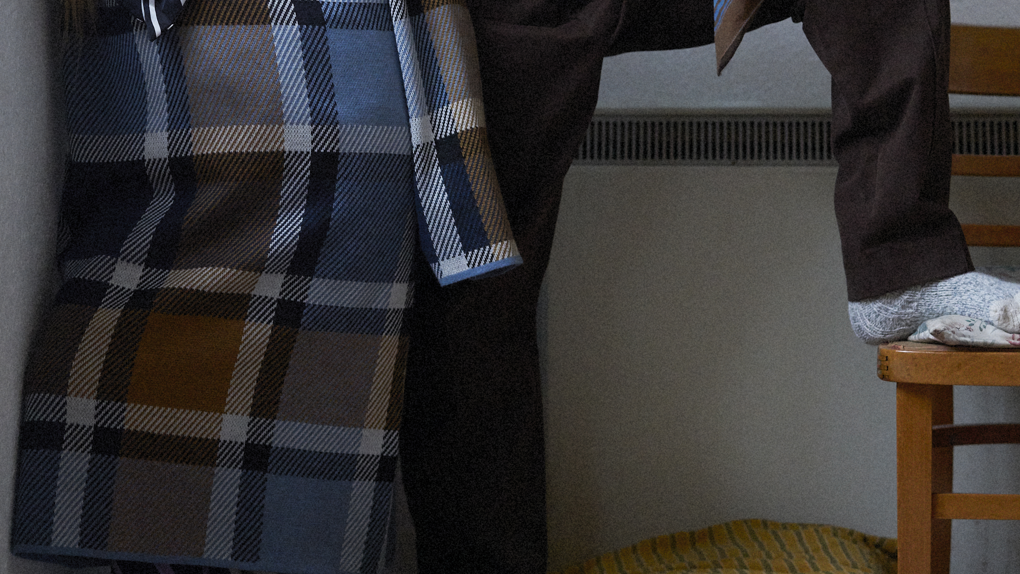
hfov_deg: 24.5
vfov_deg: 13.8
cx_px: 510
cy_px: 129
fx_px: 2353
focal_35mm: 87
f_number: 3.2
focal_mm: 55
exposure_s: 1/80
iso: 3200
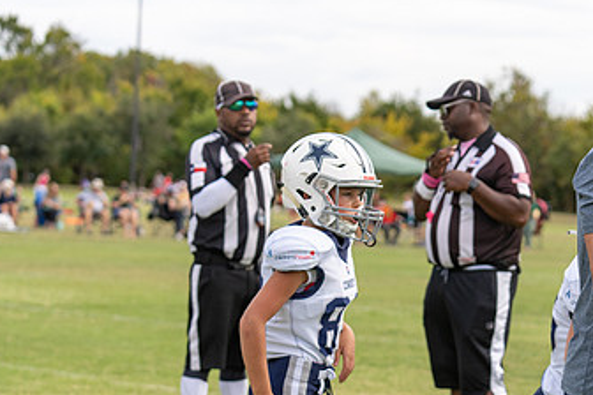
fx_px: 1993
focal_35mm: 121
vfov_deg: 11.3
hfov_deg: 16.8
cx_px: 485
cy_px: 331
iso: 250
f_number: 3.5
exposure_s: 1/1250
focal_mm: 70
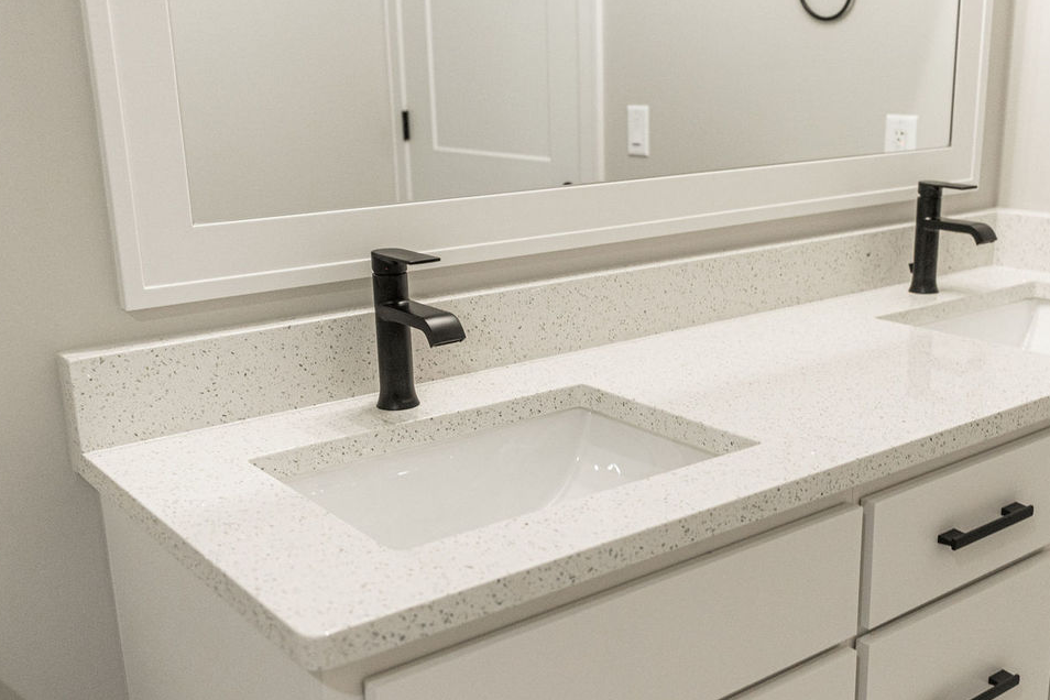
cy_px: 397
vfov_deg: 31.9
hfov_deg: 46.1
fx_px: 1225
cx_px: 637
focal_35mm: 42
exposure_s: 1/200
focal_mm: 24
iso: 400
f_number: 2.8
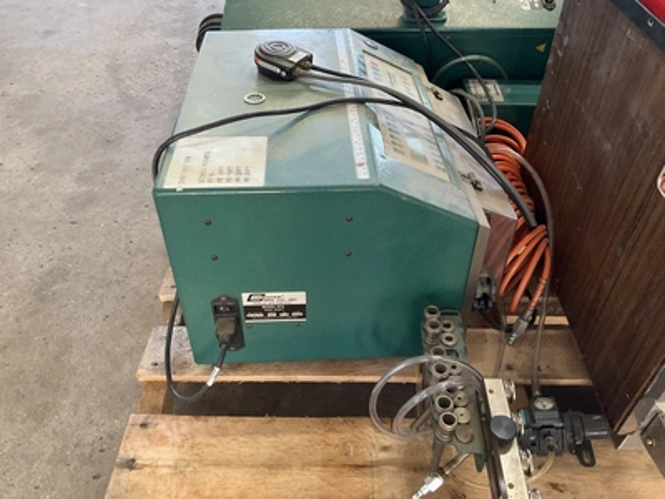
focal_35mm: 29
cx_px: 332
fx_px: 557
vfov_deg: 48.2
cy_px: 250
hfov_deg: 61.7
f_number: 1.8
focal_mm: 3
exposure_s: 1/60
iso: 250
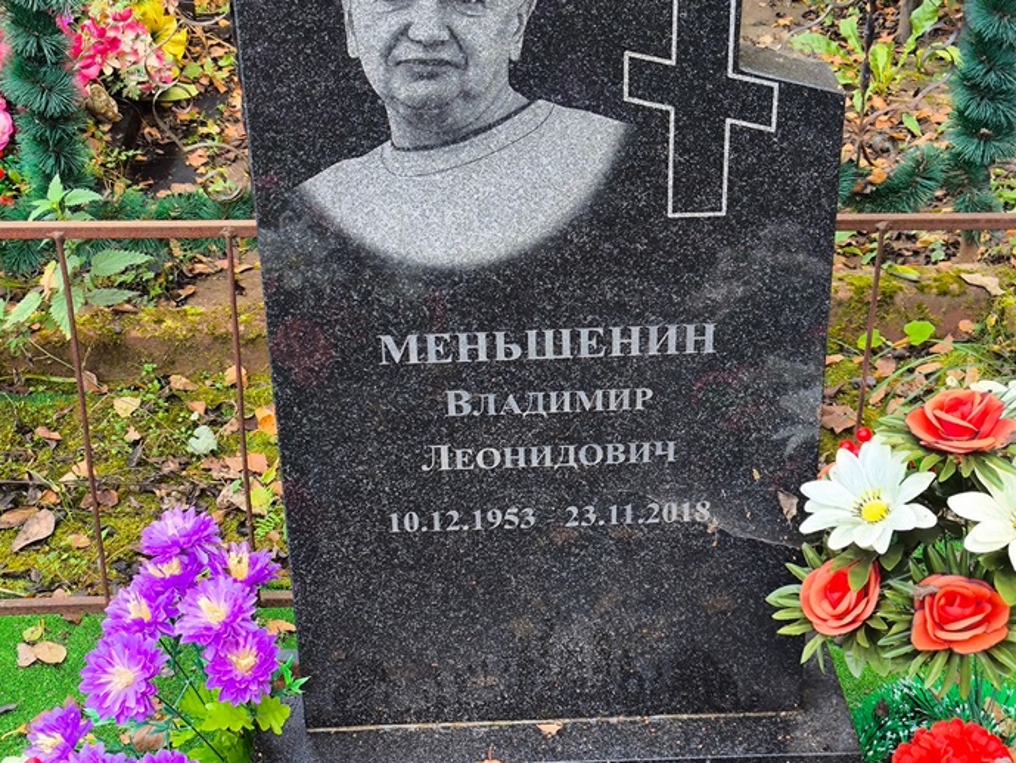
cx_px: 512
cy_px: 393
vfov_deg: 25.2
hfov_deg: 33.2
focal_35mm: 58
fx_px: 1703
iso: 50
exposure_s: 1/120
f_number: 1.7
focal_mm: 4.71
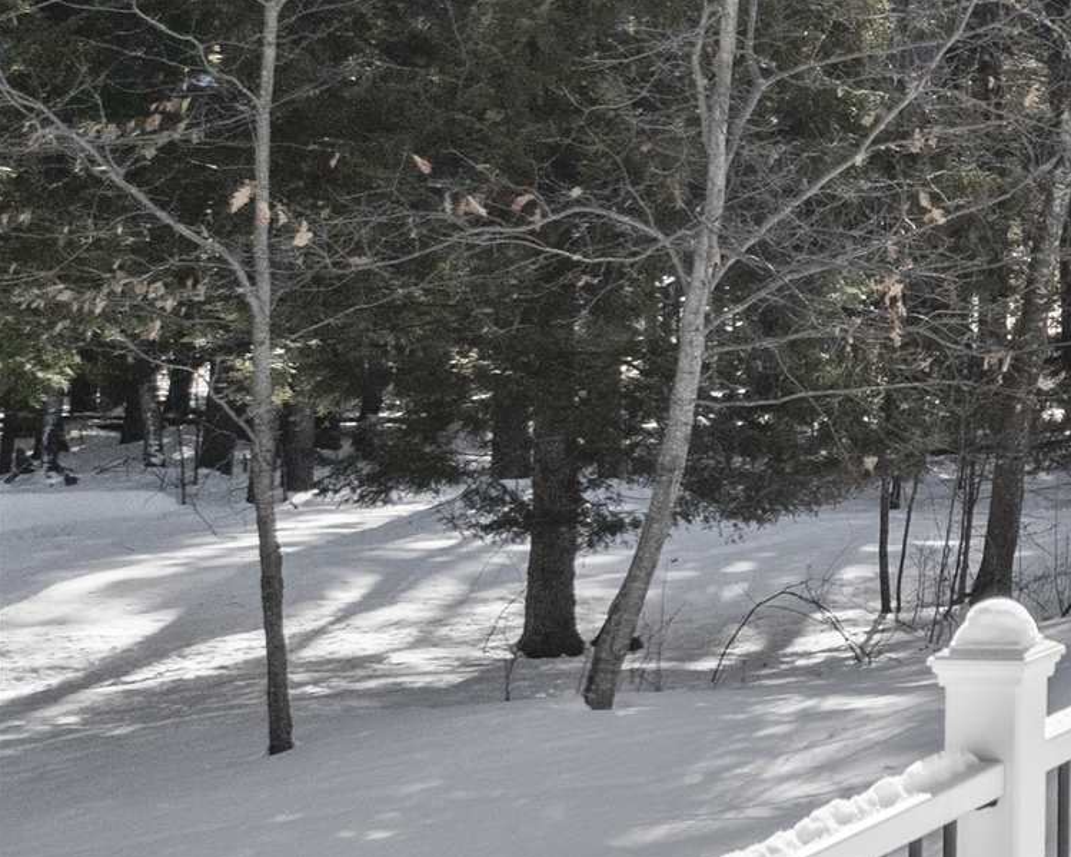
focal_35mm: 96
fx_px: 3043
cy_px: 451
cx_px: 2193
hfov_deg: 15.5
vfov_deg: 16.0
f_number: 2.8
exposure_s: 1/4000
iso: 130
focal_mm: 12.29
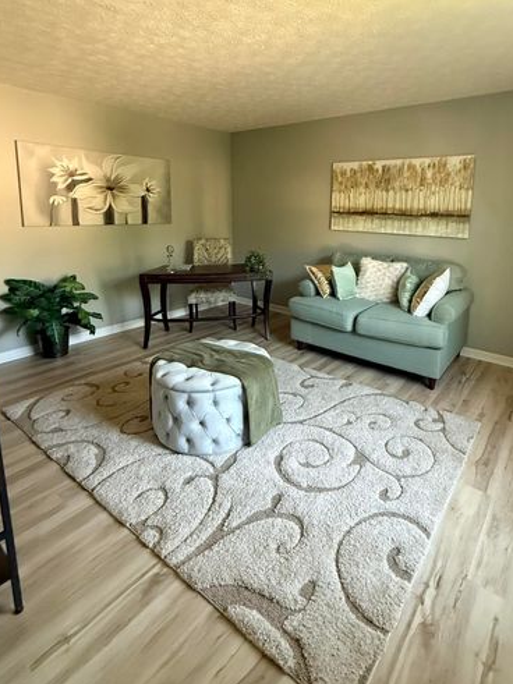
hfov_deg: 67.9
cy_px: 263
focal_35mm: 19
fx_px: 376
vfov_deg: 83.3
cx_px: 309
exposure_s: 1/60
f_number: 2.2
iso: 640
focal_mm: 2.22
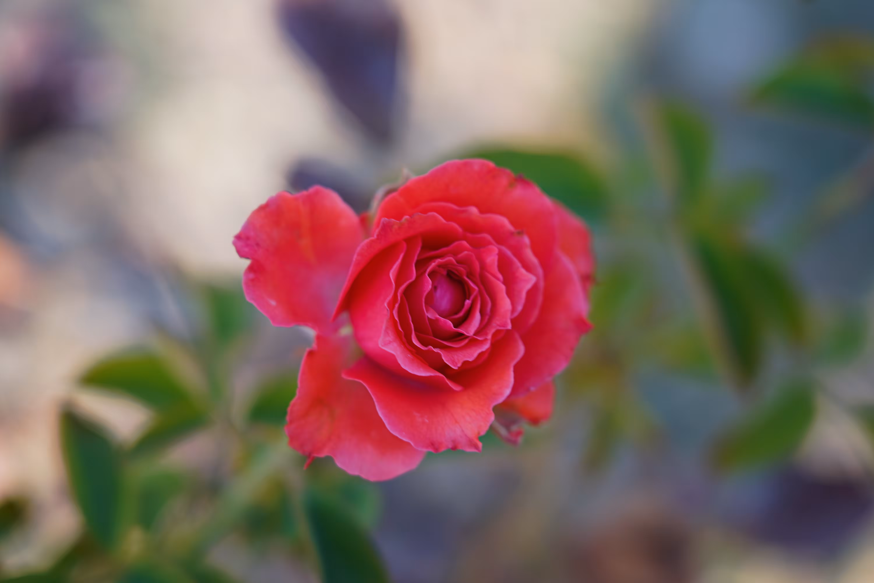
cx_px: 437
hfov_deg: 19.5
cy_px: 292
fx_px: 2549
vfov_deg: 13.0
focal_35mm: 105
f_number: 4.5
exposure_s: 1/100
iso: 100
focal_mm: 105
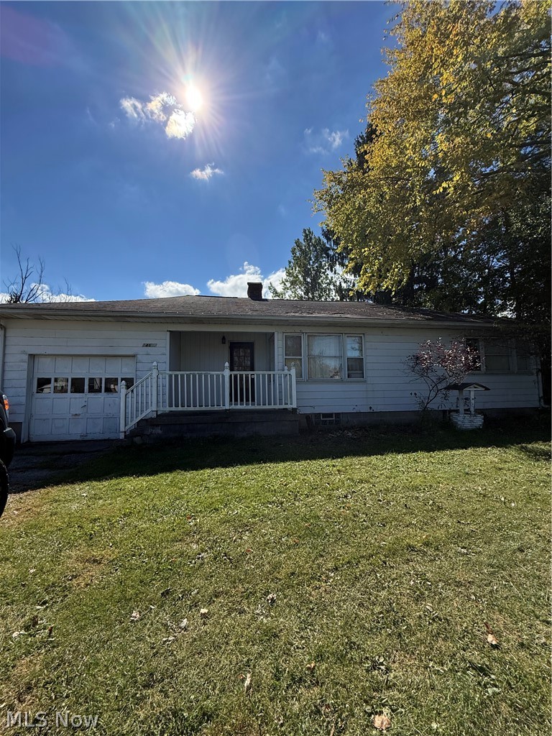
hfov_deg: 85.7
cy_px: 368
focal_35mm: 14
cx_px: 276
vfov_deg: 102.1
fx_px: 298
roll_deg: +0.5
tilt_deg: +4.9
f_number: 2.2
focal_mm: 2.22
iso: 64
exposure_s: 1/3891
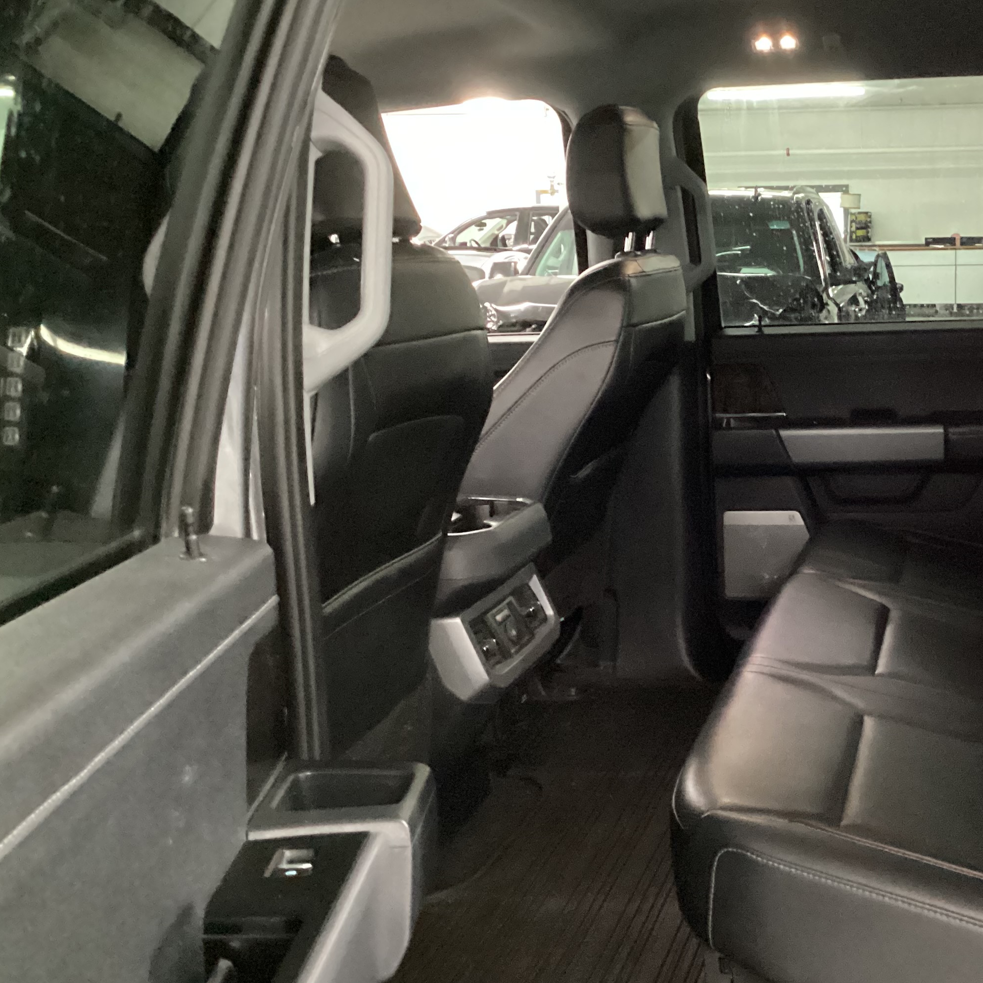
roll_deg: +0.3
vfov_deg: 37.5
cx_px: 788
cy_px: 478
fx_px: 1446
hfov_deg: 36.3
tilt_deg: -12.0
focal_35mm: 45
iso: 800
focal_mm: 3.3
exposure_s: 1/20
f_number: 2.4
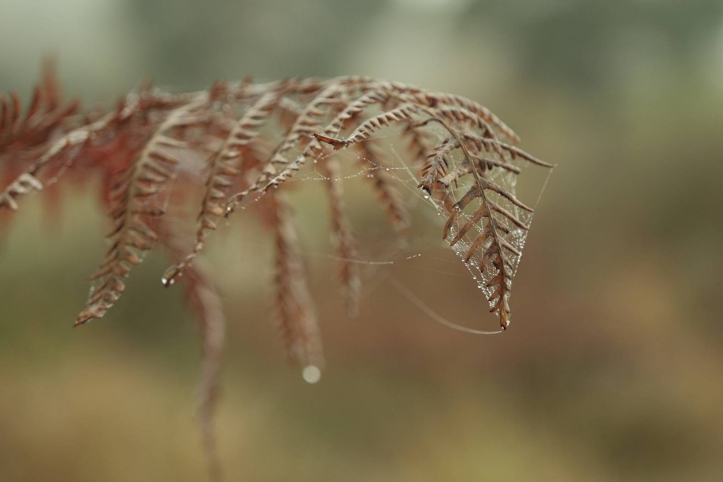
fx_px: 1948
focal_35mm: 97
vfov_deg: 14.1
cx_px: 361
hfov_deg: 21.0
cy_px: 241
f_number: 4
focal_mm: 63
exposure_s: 1/180
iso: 1250
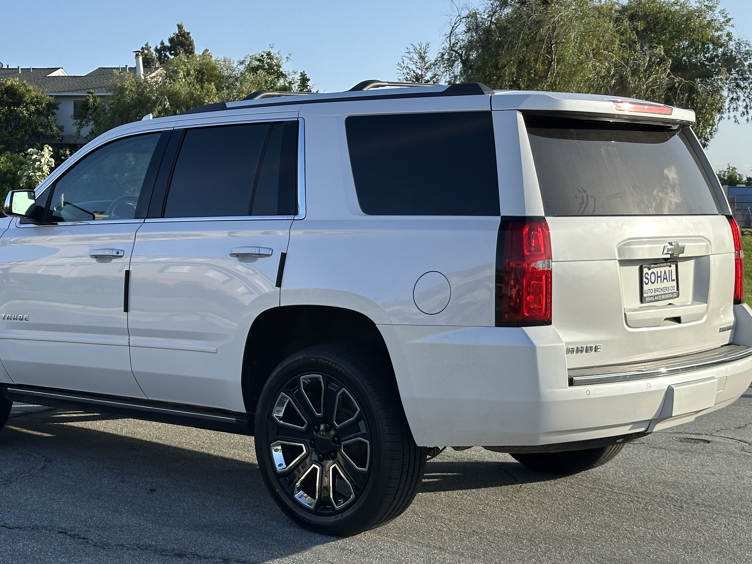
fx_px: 1303
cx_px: 319
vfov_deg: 24.4
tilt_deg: -1.4
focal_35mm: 60
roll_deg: -0.7
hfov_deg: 32.1
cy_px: 252
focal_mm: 6.86
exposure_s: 1/2160
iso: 64
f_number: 1.78
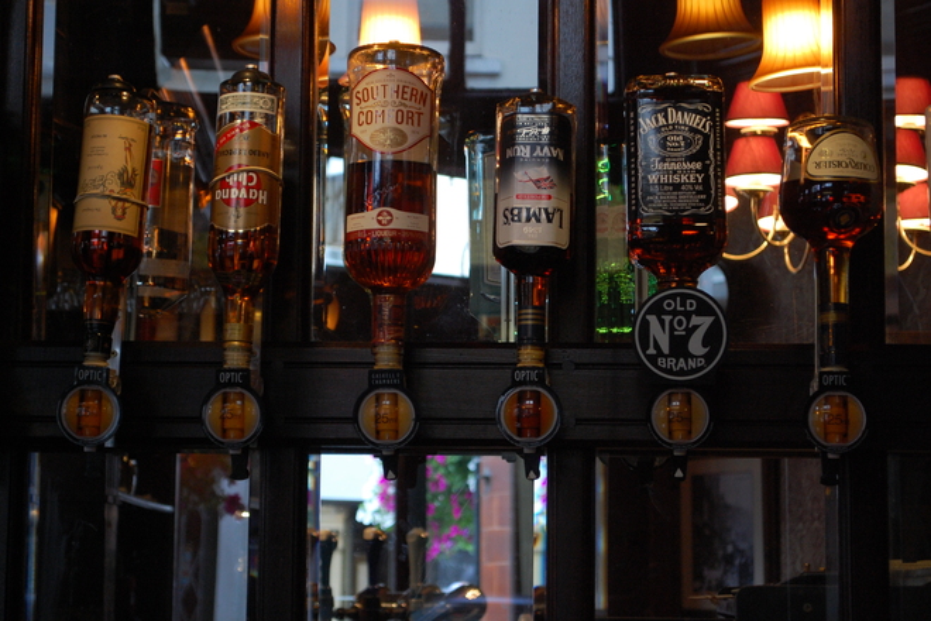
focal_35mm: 82
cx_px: 466
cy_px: 310
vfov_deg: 16.6
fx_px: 2133
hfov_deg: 24.6
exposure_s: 1/25
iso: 800
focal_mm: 55
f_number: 5.6
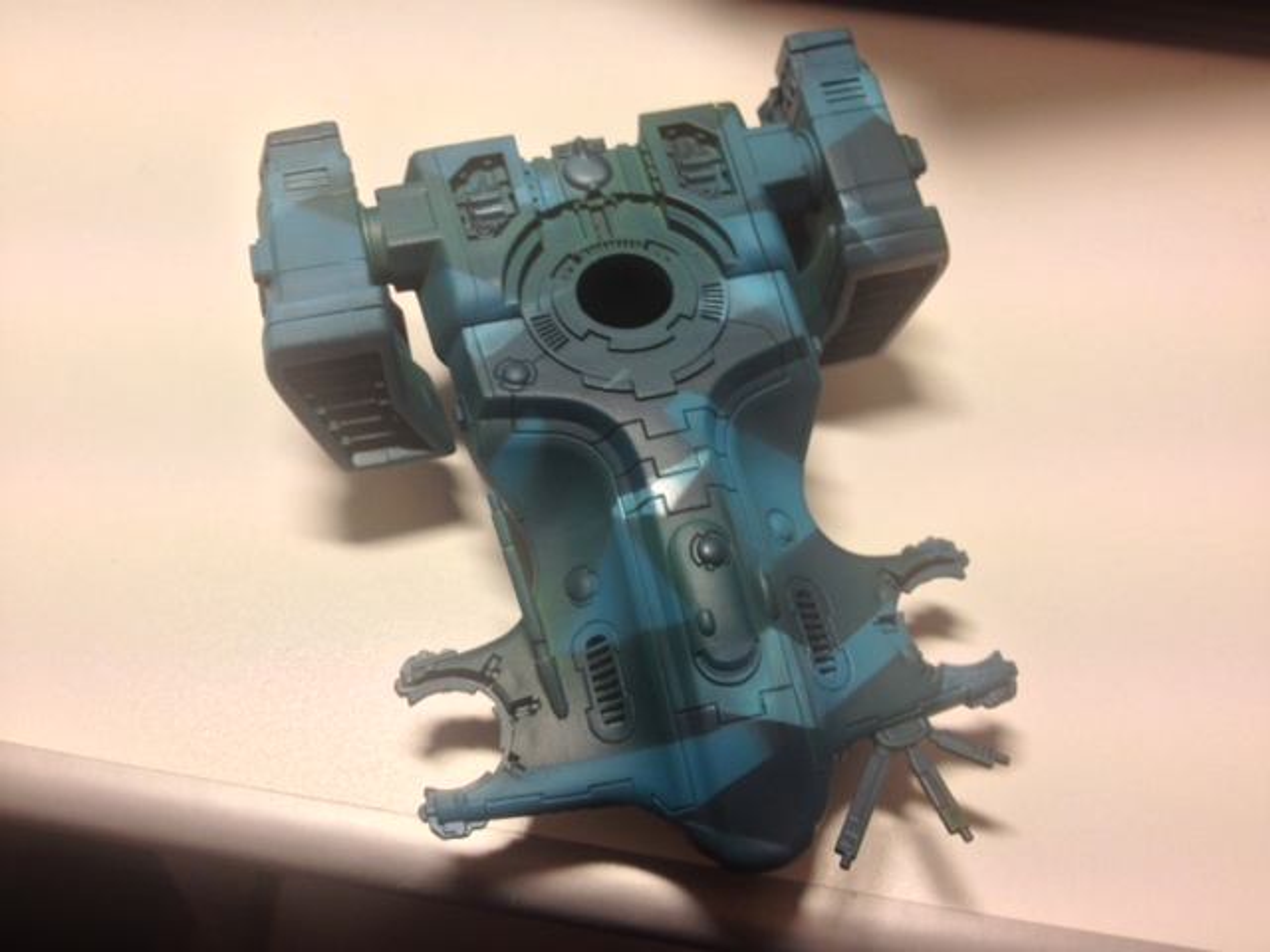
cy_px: 476
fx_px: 1284
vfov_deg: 40.7
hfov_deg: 52.6
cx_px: 635
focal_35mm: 35
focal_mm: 4.28
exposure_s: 1/20
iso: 64
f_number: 2.4
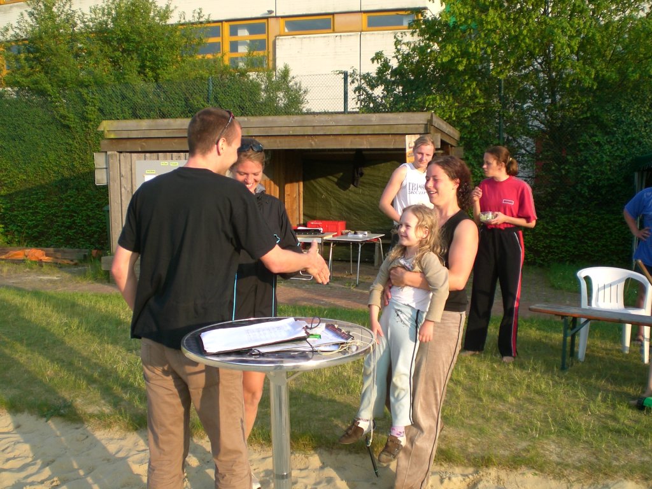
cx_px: 326
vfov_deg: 37.7
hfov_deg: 49.0
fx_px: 716
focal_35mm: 38
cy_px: 244
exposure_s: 1/250
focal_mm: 6.3
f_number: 3.1
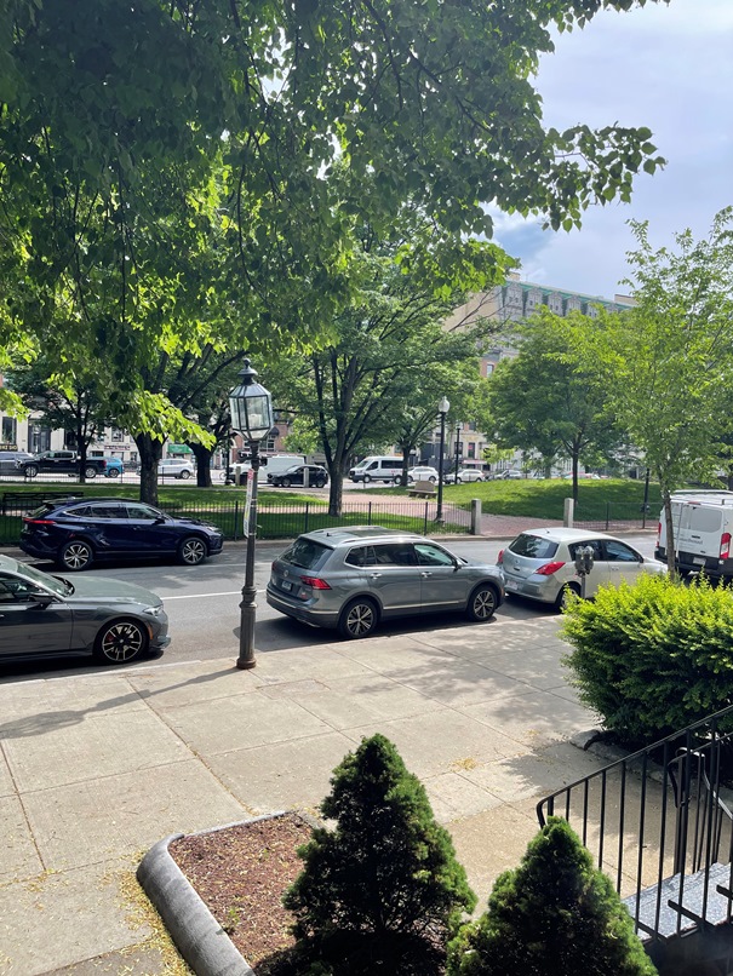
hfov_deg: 54.9
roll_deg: -1.9
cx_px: 366
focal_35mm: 25
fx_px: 705
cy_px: 488
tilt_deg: -1.6
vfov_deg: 69.4
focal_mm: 5.1
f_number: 1.6
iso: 32
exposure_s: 1/1493
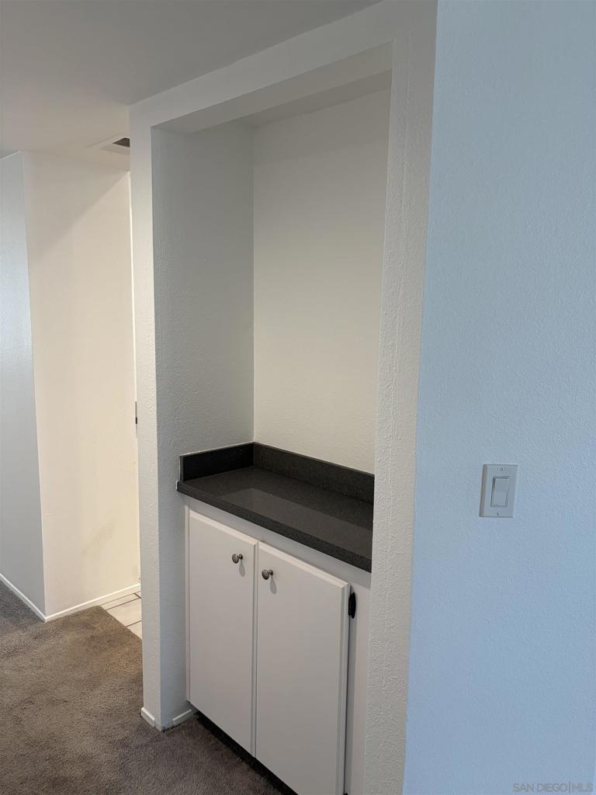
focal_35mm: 26
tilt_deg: -8.4
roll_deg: -1.6
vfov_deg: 67.3
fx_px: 597
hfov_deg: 53.1
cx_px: 298
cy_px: 398
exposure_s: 1/120
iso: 125
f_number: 1.6
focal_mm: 5.96
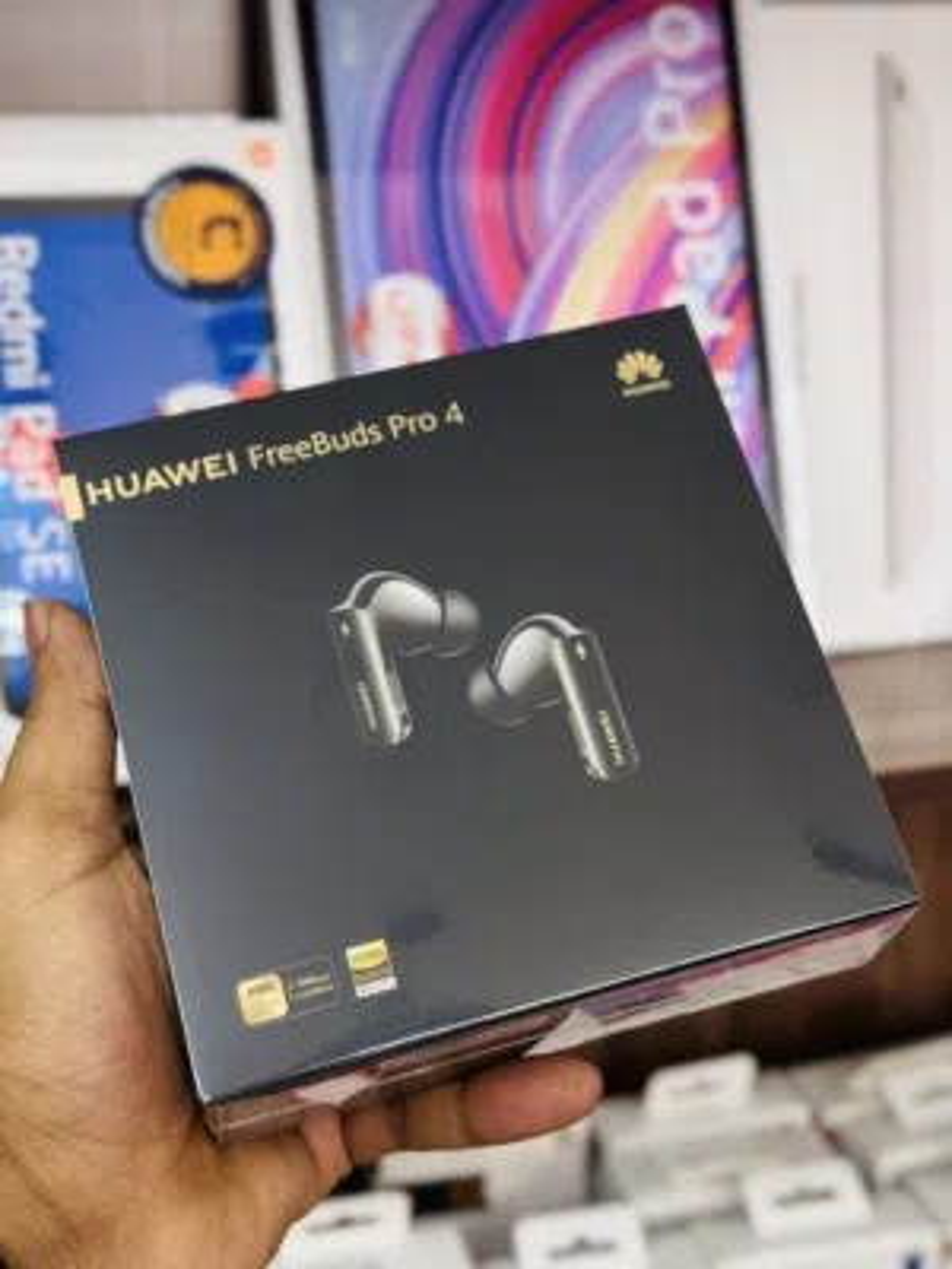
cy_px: 634
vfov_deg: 39.7
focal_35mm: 48
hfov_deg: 30.3
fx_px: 1760
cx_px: 476
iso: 160
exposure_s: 1/100
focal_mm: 6.76
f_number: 1.78
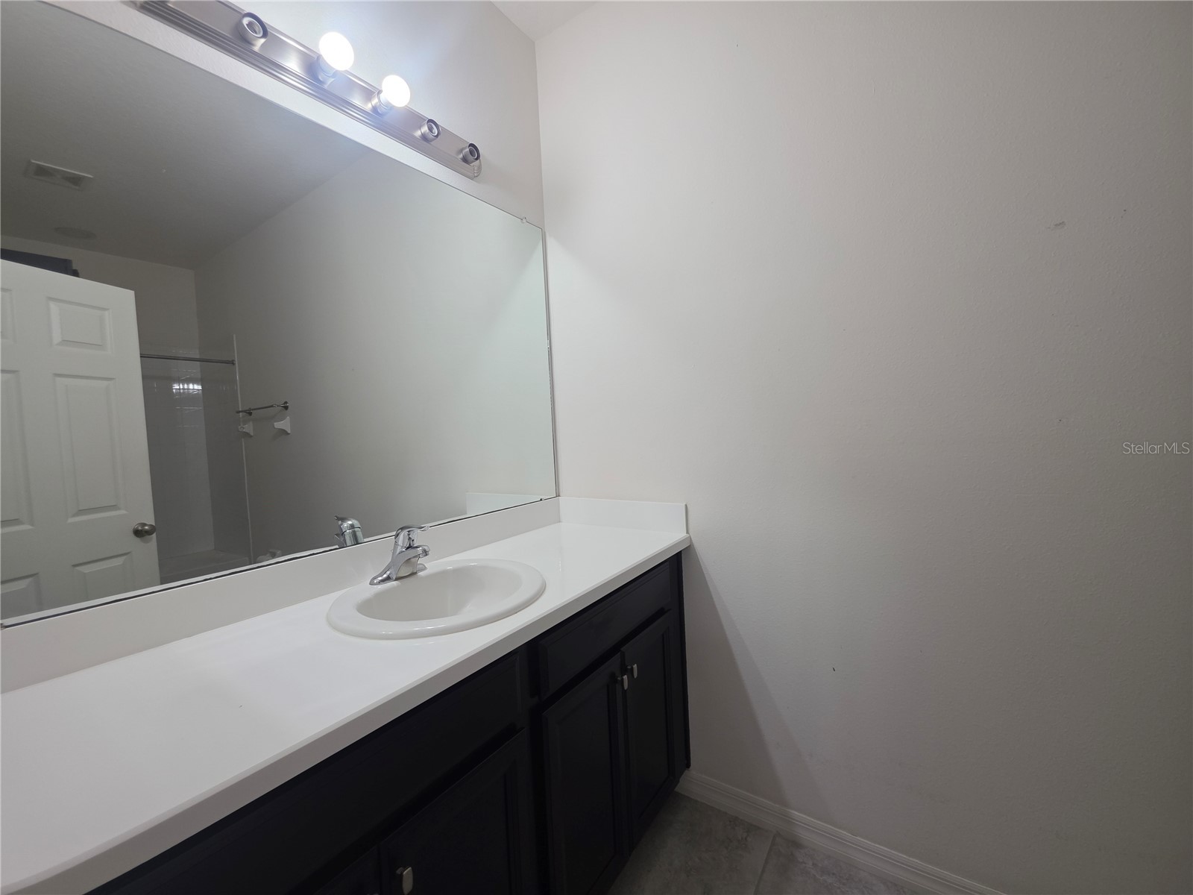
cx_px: 596
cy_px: 448
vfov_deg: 89.9
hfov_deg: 106.2
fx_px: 448
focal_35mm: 13
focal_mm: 2.2
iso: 100
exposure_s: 1/120
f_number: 1.9
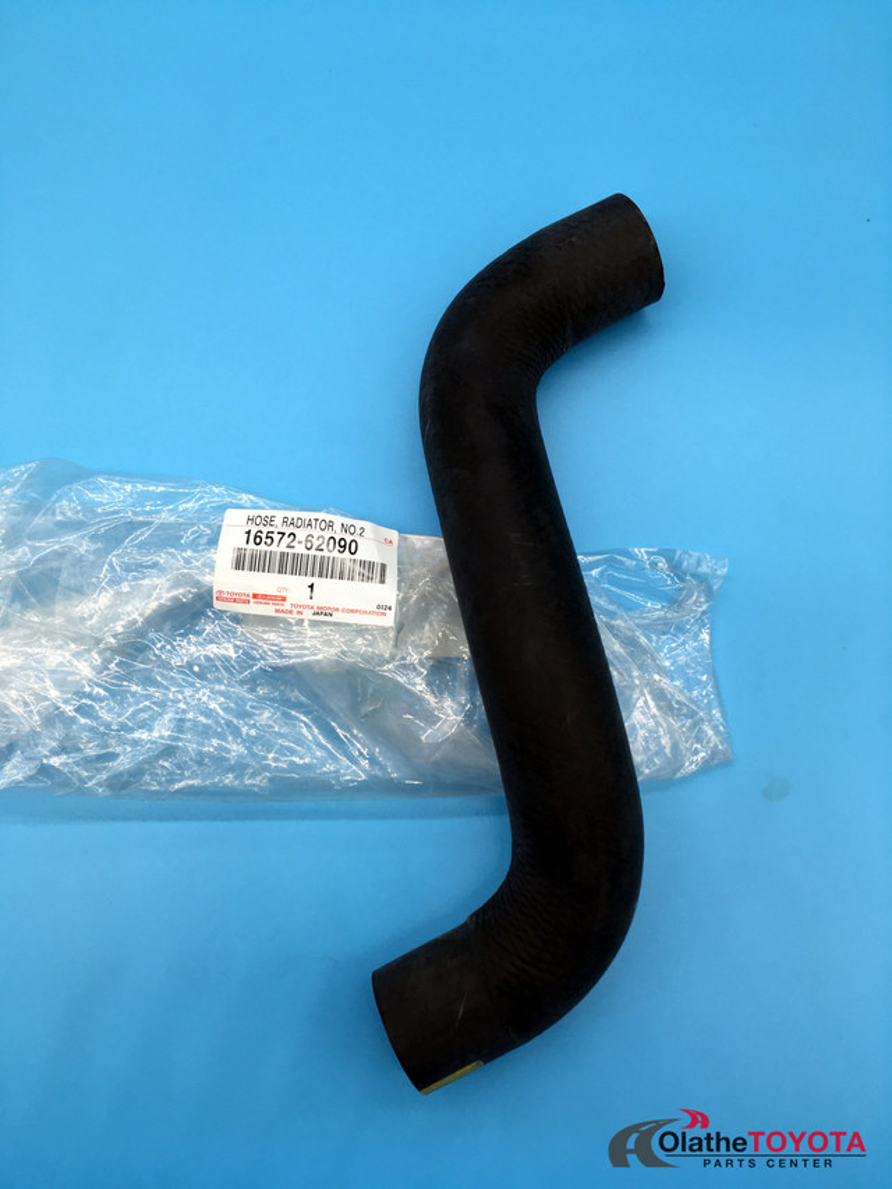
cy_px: 594
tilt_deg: -81.5
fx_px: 996
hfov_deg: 48.2
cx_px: 446
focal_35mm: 29
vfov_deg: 61.7
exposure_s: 1/120
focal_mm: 4.15
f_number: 2.2
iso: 40
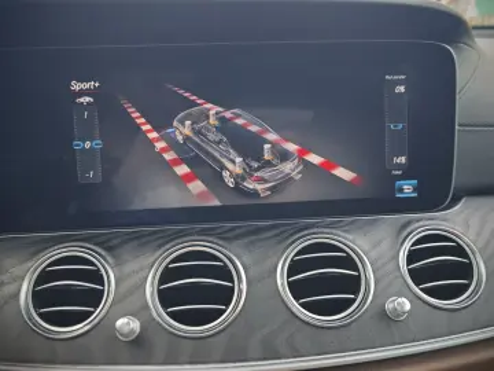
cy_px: 186
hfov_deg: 52.6
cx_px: 247
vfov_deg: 40.7
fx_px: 499
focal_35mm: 35
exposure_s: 1/100
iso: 64
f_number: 1.4
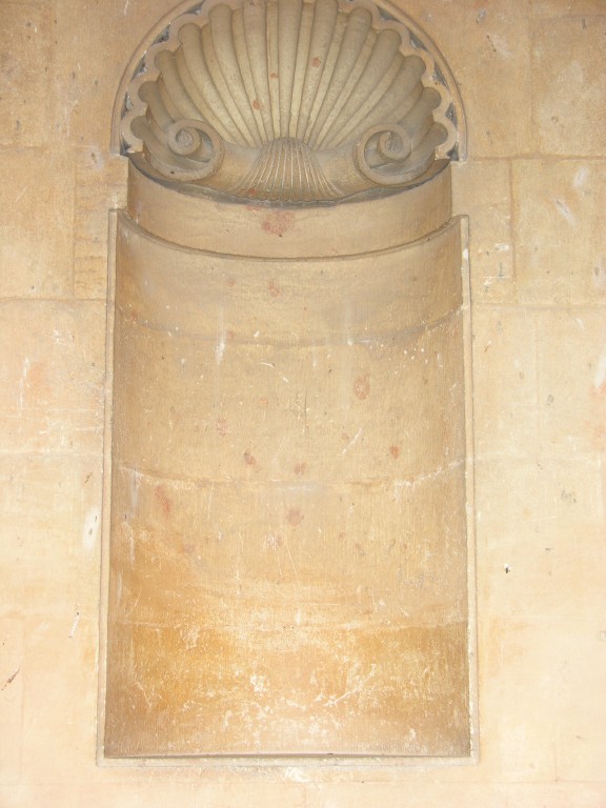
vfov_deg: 27.8
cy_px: 404
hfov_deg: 21.0
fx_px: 1634
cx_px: 303
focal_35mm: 70
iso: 100
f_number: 3.3
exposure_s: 1/60.3
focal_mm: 17.8
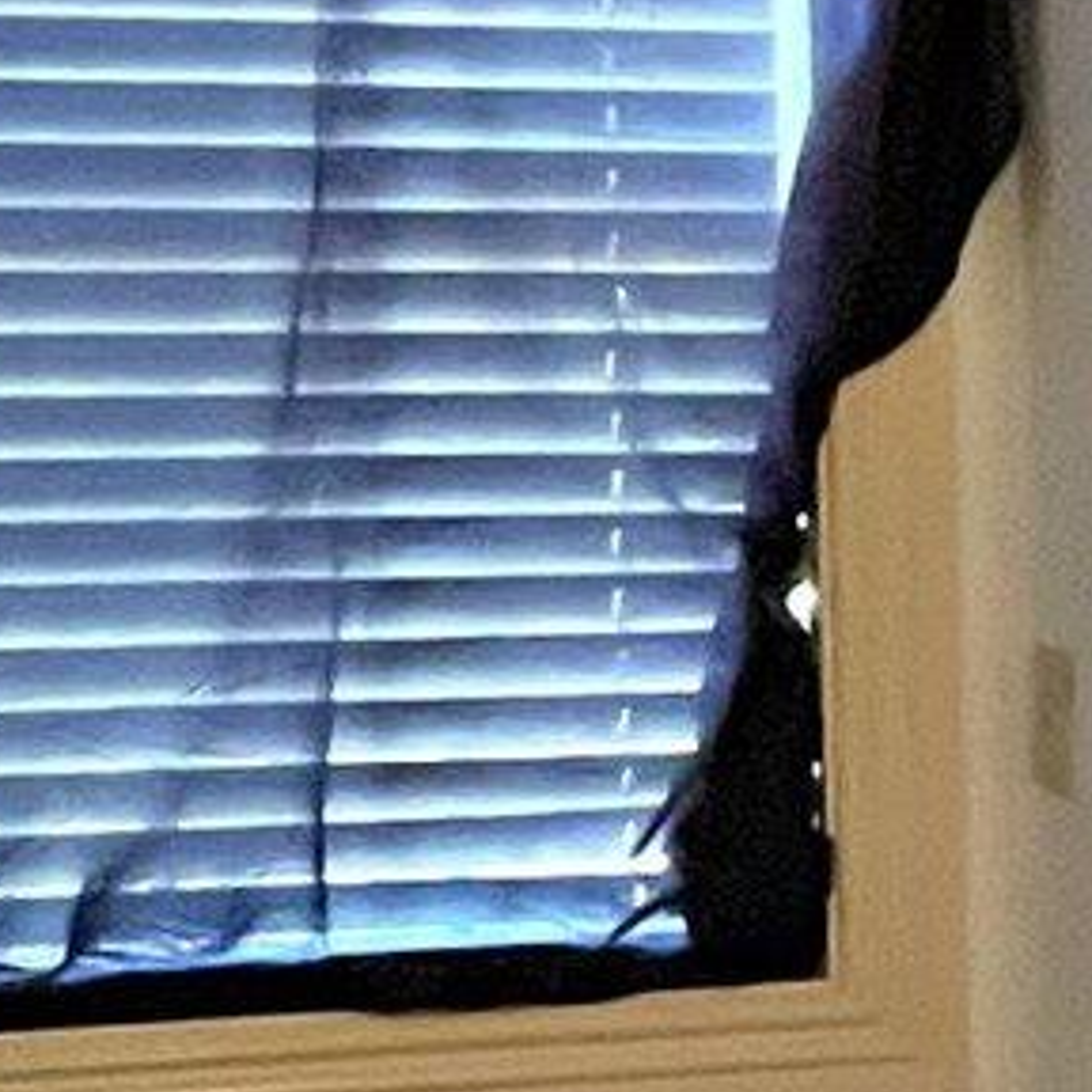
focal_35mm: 184
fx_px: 6567
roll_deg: -0.5
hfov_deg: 8.7
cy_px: 971
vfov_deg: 9.5
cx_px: 2491
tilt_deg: -5.5
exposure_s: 1/30
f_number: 1.6
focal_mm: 4.2
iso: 640
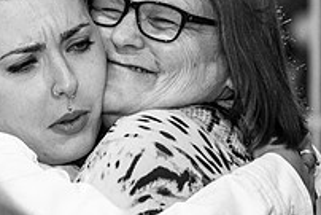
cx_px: 106
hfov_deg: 6.0
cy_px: 95
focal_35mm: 344
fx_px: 3069
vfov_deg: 4.0
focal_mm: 120
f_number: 4
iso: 1000
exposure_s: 1/200
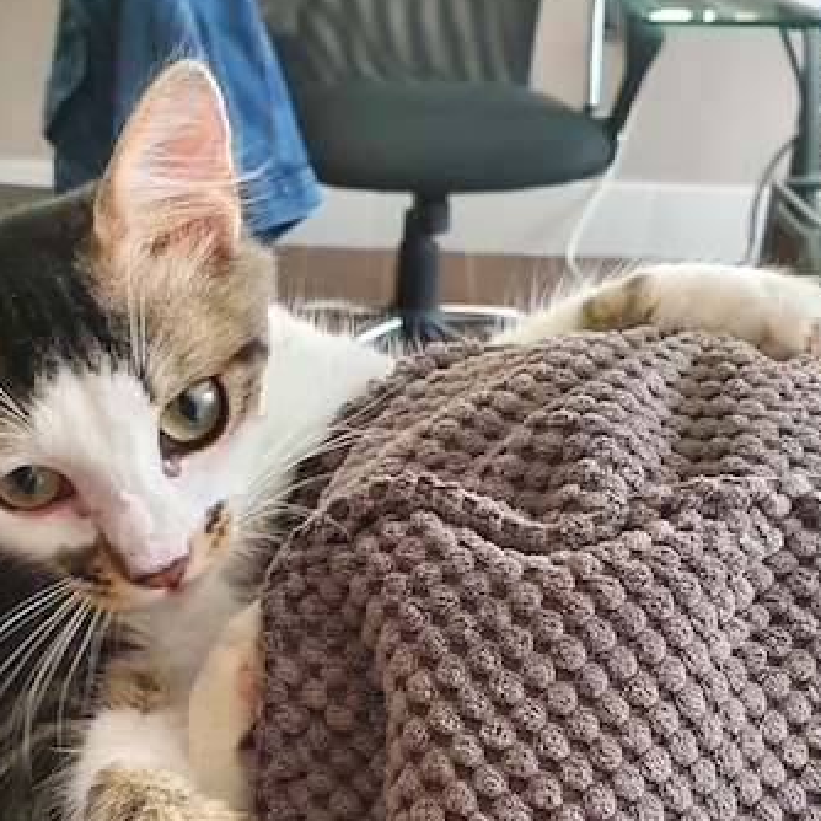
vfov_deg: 30.1
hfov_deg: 30.9
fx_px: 1476
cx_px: 297
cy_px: 691
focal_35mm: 55
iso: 640
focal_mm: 4.32
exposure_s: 1/100
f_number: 2.4
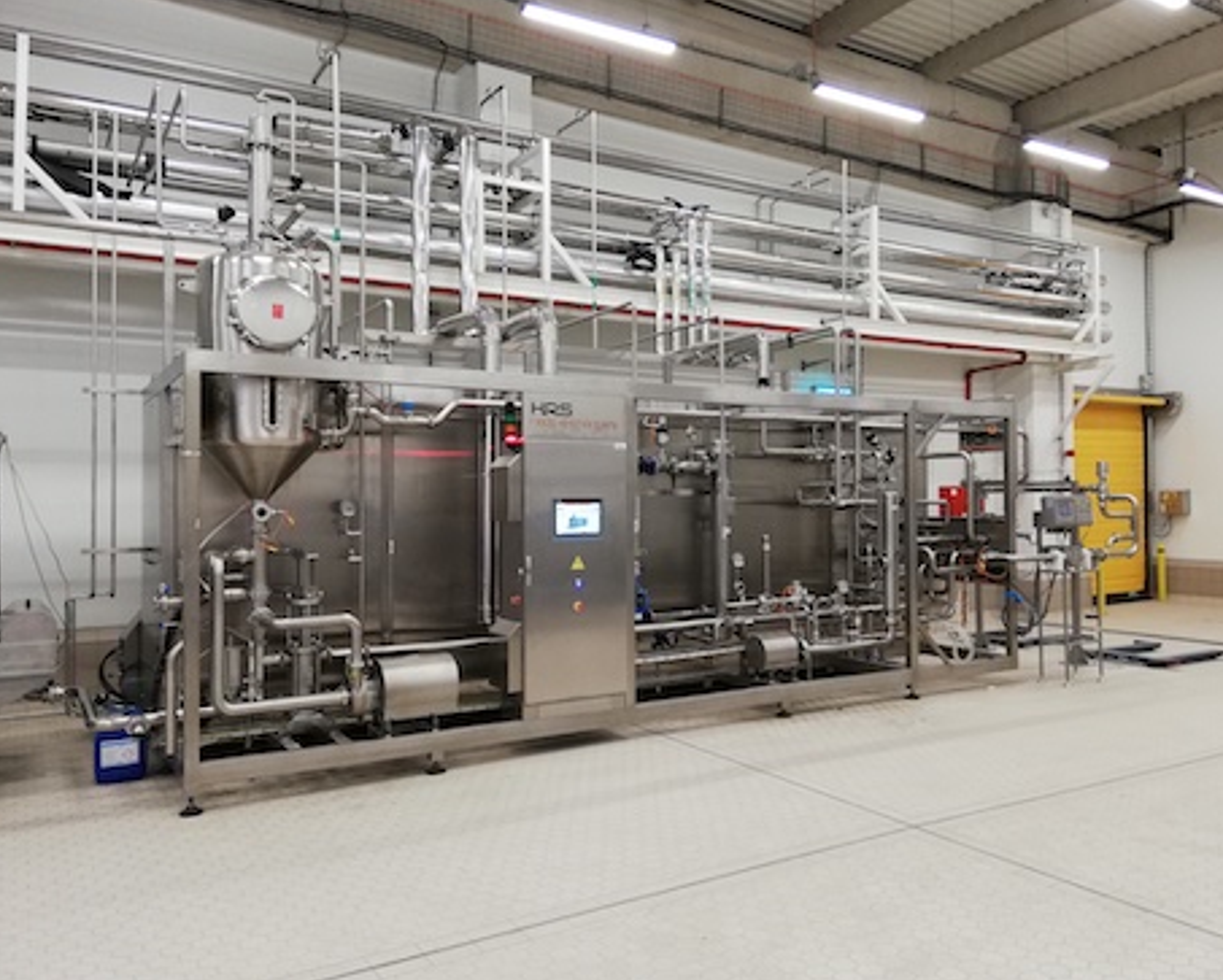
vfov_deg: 51.6
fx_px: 1014
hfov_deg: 62.1
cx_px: 661
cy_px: 487
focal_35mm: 28
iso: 250
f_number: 2.2
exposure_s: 1/33.3
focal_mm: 3.81
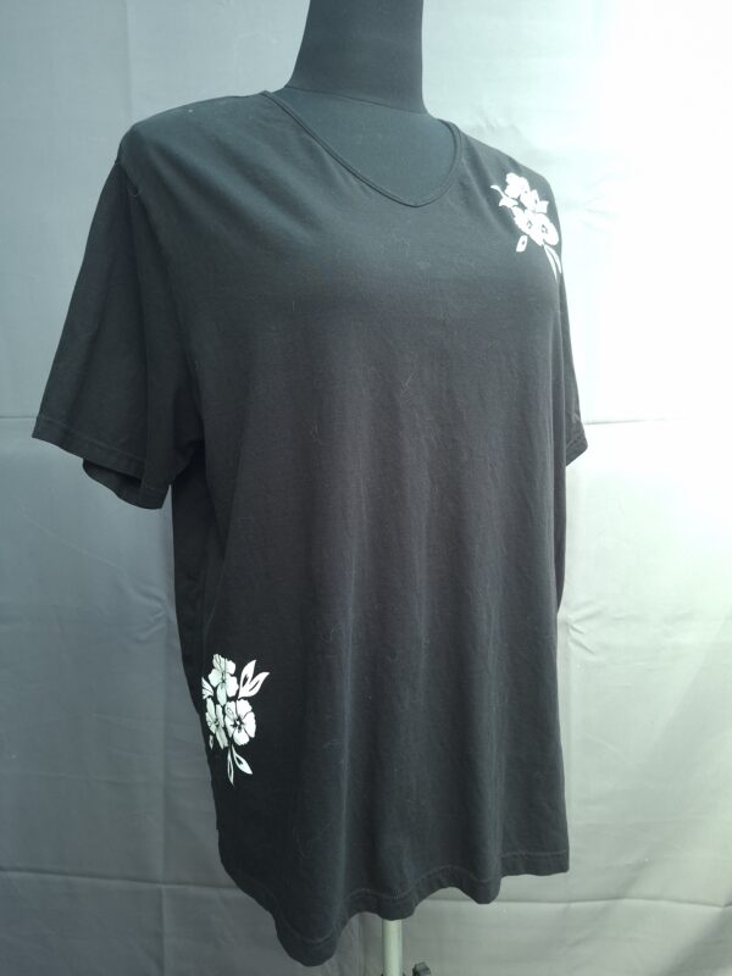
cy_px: 488
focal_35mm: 23
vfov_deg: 73.9
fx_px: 648
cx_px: 366
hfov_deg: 58.9
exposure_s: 1/100
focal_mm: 5.54
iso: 200
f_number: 1.8
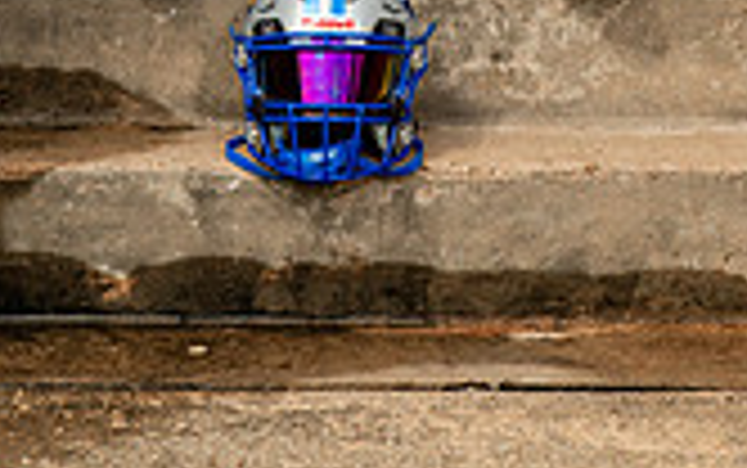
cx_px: 274
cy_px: -518
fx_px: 2934
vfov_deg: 8.6
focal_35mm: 144
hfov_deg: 14.5
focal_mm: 52
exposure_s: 1/320
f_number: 7.1
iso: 125
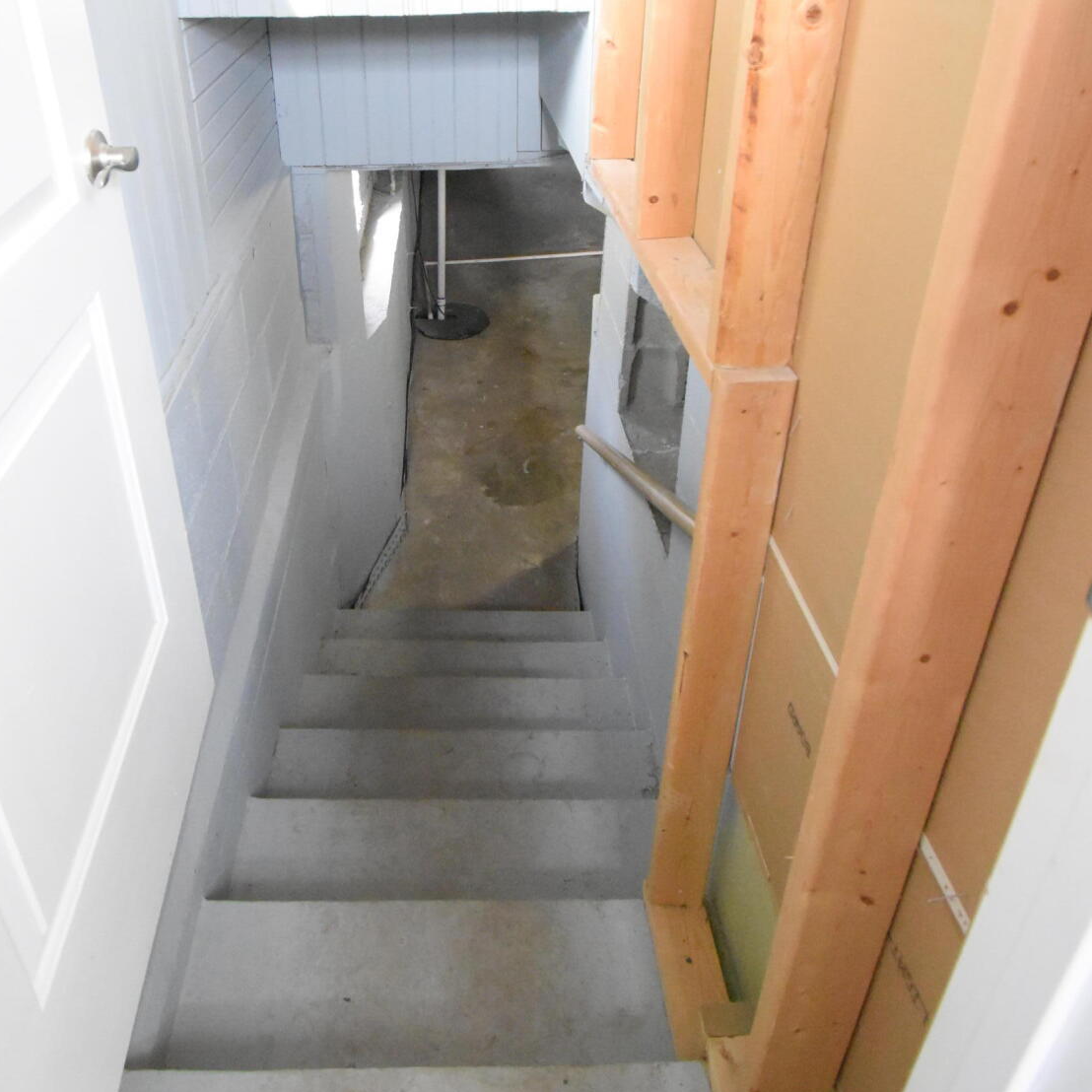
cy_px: 268
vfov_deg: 63.2
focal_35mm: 23
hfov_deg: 66.8
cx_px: 456
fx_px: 821
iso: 5600
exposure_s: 1/125
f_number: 4.5
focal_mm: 10
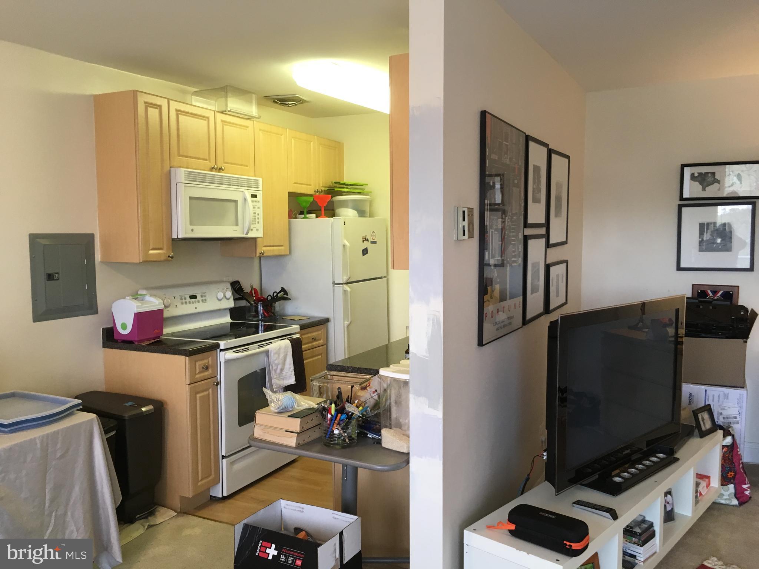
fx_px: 636
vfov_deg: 48.2
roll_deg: +0.4
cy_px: 284
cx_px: 380
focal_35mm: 29
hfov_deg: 61.7
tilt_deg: -5.3
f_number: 2.2
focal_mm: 4.15
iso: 80
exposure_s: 1/30
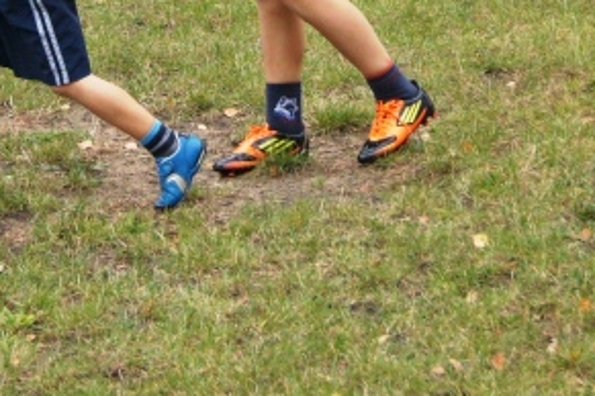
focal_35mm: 185
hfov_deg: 11.1
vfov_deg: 7.3
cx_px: 200
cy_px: -202
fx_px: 3053
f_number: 5
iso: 1250
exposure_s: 1/2000
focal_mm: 35
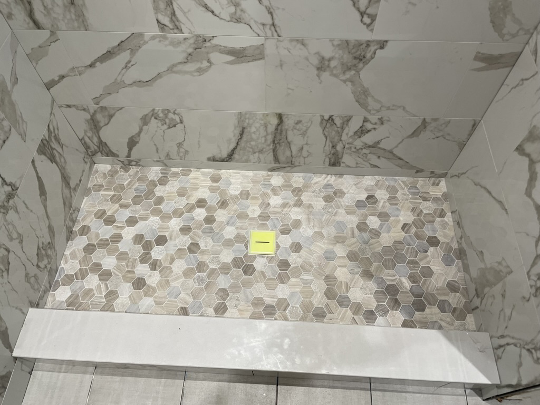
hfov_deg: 67.3
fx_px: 406
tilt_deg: -59.0
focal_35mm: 26
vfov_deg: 53.1
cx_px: 270
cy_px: 202
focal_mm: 4.2
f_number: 1.6
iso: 64
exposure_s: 1/60
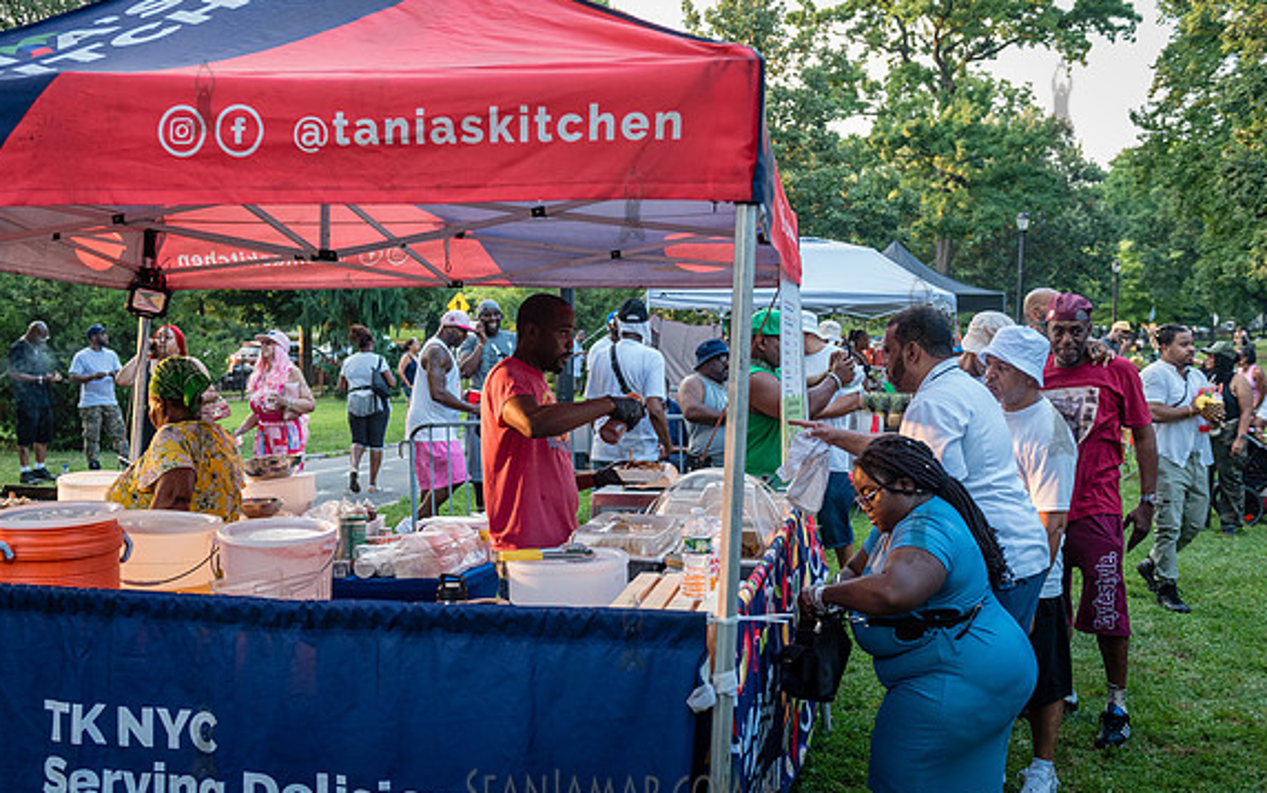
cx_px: 612
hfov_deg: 52.7
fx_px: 1278
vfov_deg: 34.5
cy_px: 417
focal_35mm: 37
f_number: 3.5
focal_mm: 34
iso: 1000
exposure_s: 1/250
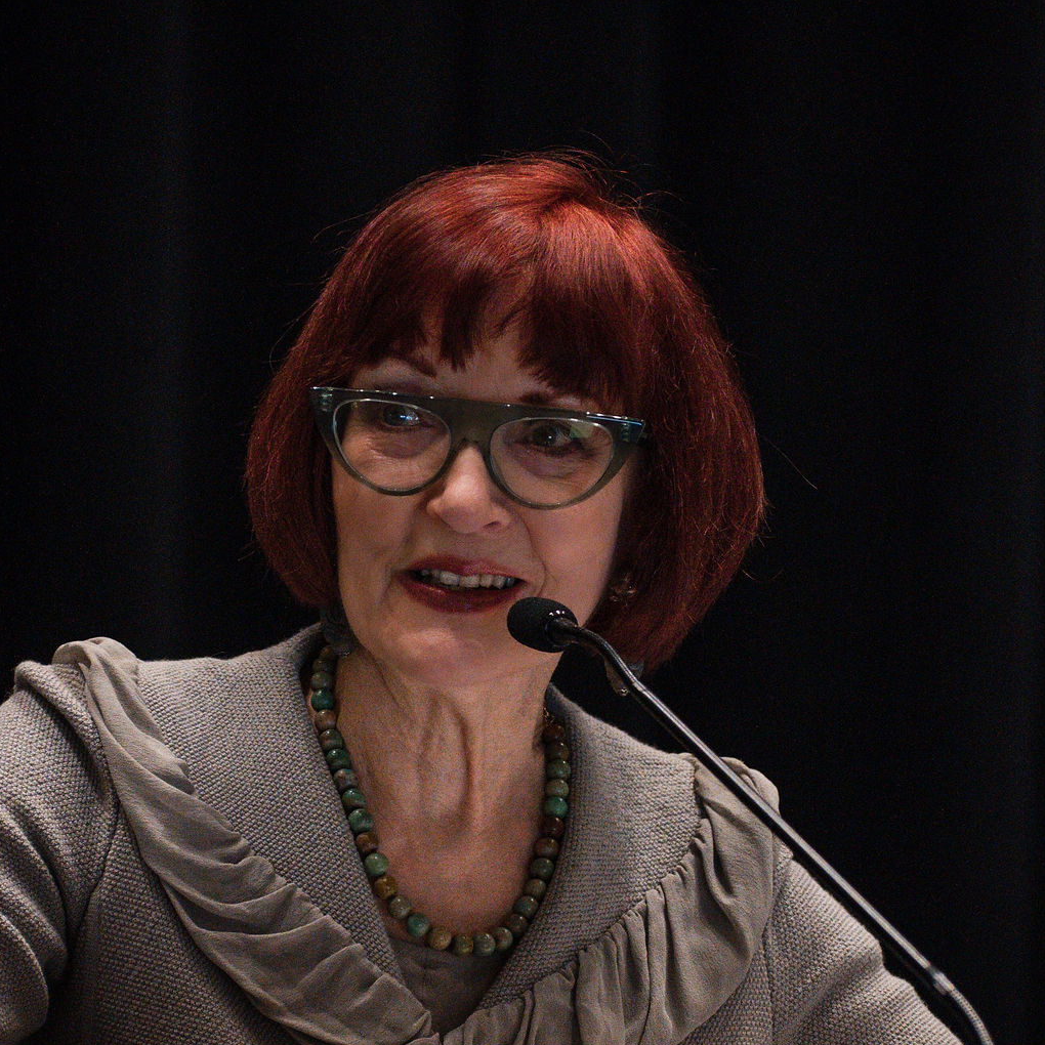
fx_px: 13764
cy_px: 655
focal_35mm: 403
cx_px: 522
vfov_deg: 4.3
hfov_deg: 4.3
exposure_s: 1/200
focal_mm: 210
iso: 4000
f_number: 5.3
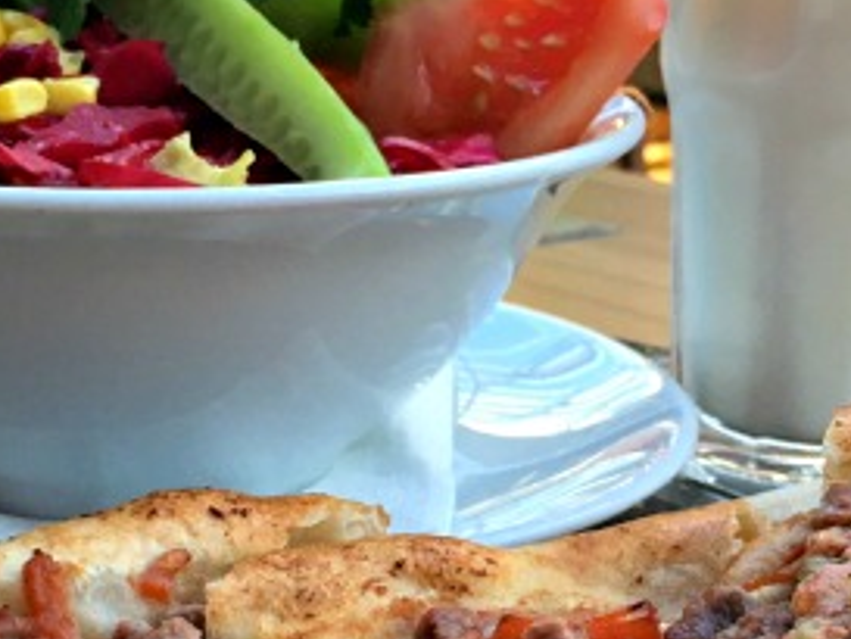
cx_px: 383
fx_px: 2091
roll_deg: -0.5
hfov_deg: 23.0
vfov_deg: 17.1
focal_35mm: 85
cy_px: 577
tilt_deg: -20.0
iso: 50
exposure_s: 1/33
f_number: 2.2
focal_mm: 4.15
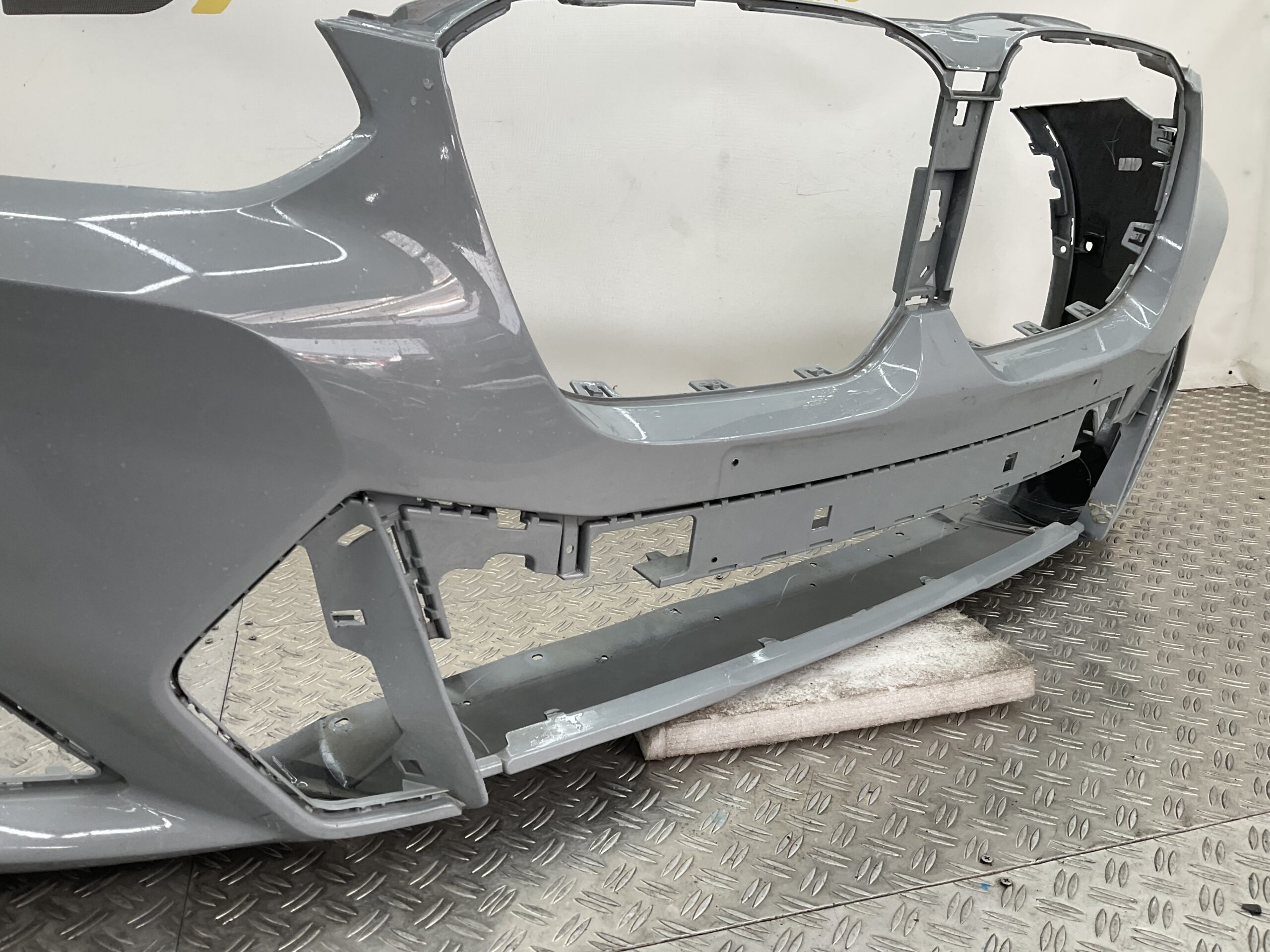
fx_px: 1064
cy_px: 476
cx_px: 635
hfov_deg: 61.7
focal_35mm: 29
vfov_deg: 48.2
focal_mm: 3
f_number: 1.8
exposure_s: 1/120
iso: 25
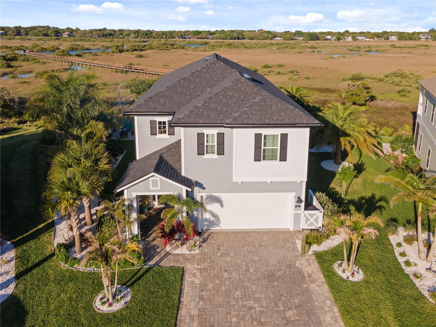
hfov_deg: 71.6
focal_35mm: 24
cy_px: 164
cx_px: 218
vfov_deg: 56.8
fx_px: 302
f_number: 2.8
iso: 100
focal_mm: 4.5
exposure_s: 1/15
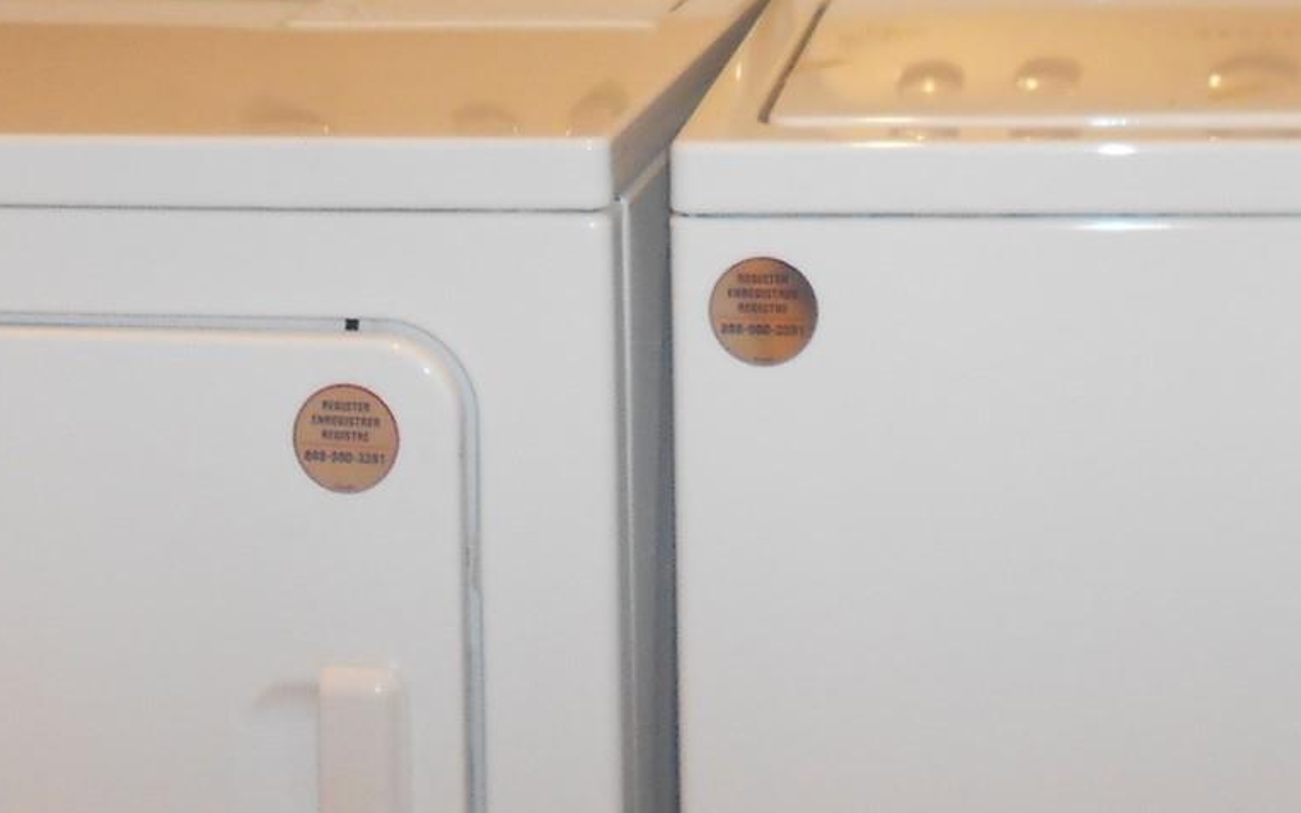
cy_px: -368
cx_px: 934
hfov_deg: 27.6
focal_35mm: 74
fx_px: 2624
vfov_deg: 16.3
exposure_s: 1/25
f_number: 3.2
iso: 200
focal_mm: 4.6
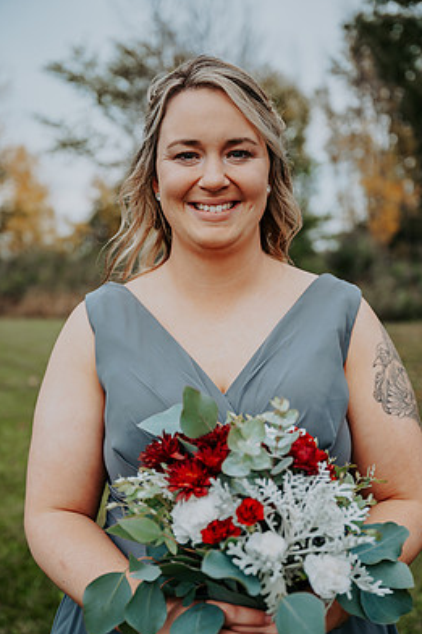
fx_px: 827
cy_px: 359
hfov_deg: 28.6
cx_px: 198
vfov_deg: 41.8
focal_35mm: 47
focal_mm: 41
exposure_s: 1/1000
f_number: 2.8
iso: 200
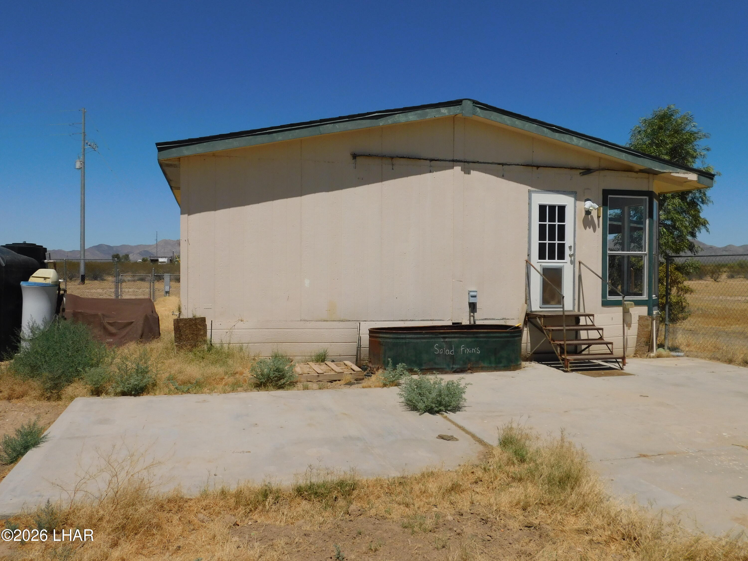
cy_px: 280
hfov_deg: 60.0
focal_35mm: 30
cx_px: 374
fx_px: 648
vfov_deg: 46.8
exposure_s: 1/1000
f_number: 6.4
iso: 125
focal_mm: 5.3
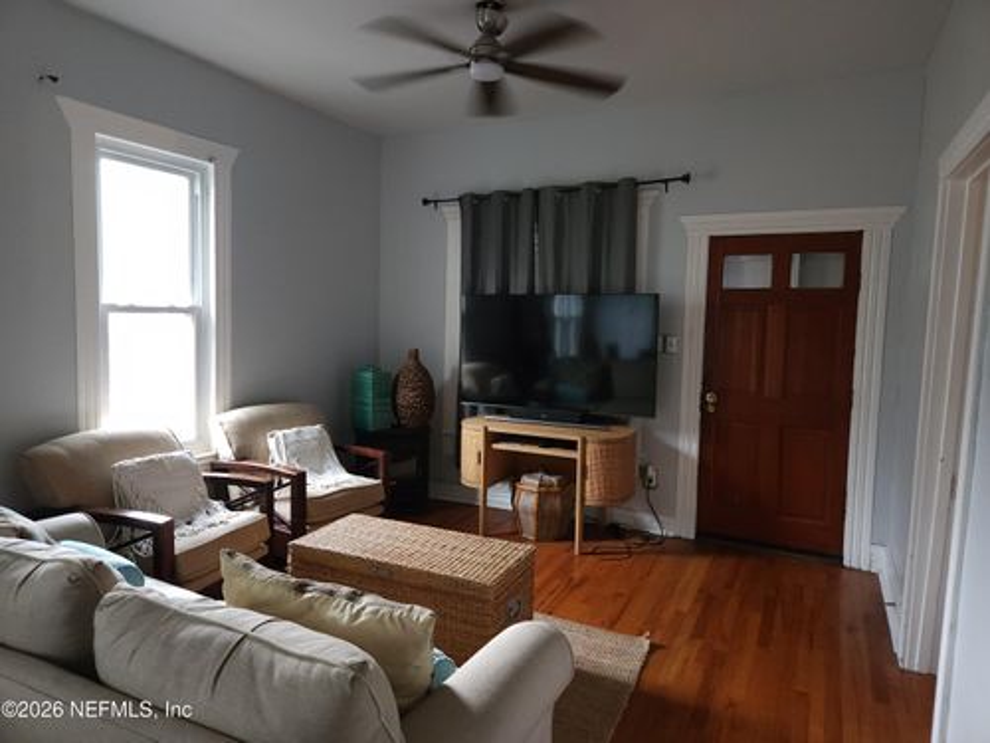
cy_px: 372
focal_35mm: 23
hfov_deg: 73.9
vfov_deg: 58.9
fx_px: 658
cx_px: 495
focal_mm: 5.4
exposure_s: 1/40
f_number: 1.8
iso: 320
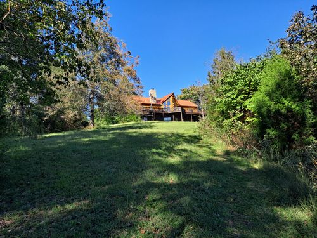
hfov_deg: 69.4
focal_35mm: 25
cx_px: 158
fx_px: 229
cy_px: 119
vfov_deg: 54.9
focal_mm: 4.6
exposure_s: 1/619
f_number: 2
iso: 32
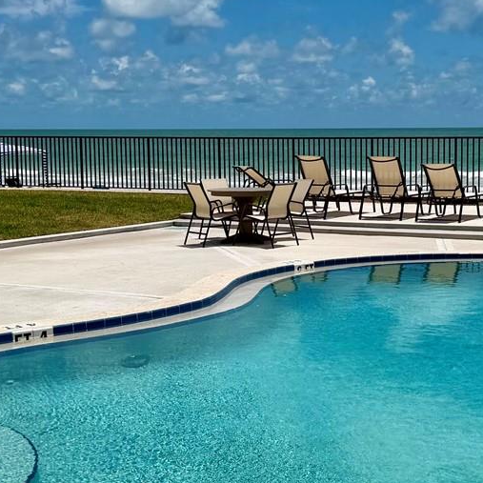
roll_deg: +1.6
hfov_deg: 25.5
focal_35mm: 67
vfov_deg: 25.7
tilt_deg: -5.1
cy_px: 213
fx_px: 1058
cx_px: 339
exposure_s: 1/17544
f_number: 1.78
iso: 80
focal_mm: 6.76
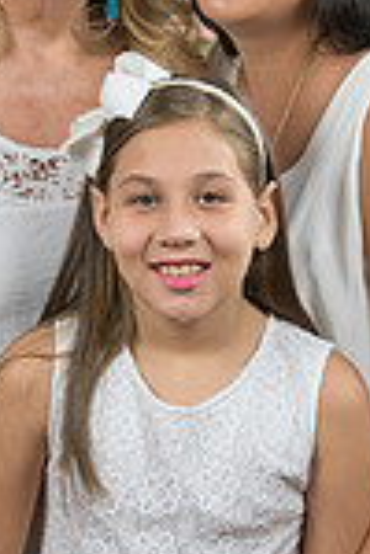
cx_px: 178
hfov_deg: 8.3
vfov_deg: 12.5
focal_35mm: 165
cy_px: 288
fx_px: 2544
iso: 1250
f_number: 5
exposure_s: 1/125
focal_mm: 55
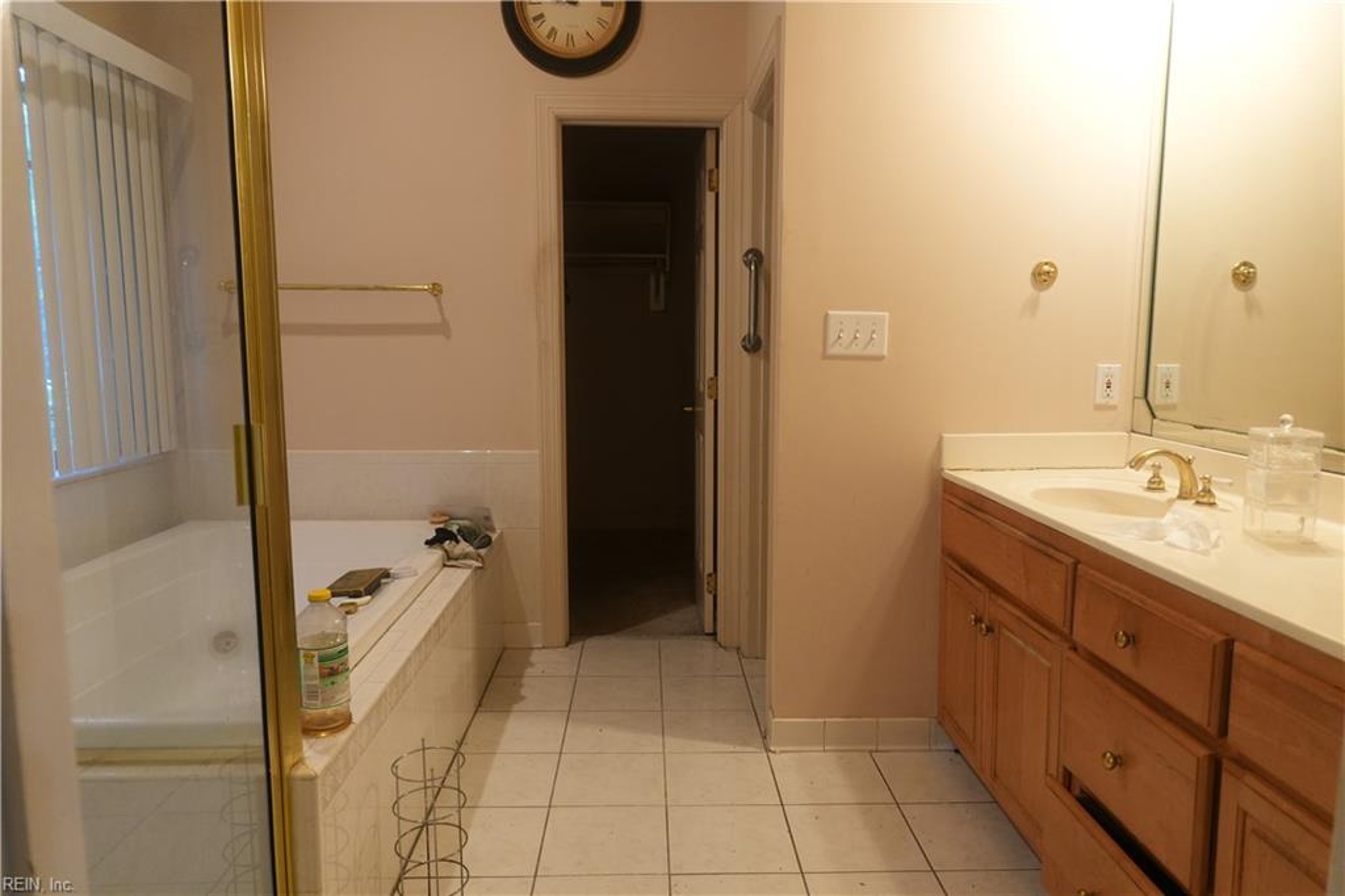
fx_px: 896
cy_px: 448
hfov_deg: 73.8
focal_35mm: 24
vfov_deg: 53.1
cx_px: 672
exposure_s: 1/30
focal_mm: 16
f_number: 3.5
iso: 800
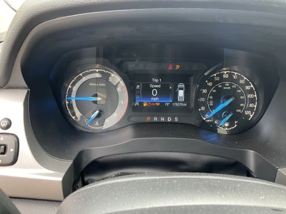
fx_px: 240
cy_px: 107
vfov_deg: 48.2
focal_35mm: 29
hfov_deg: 61.7
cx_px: 143
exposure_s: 1/60
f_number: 1.8
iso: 80
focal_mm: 3
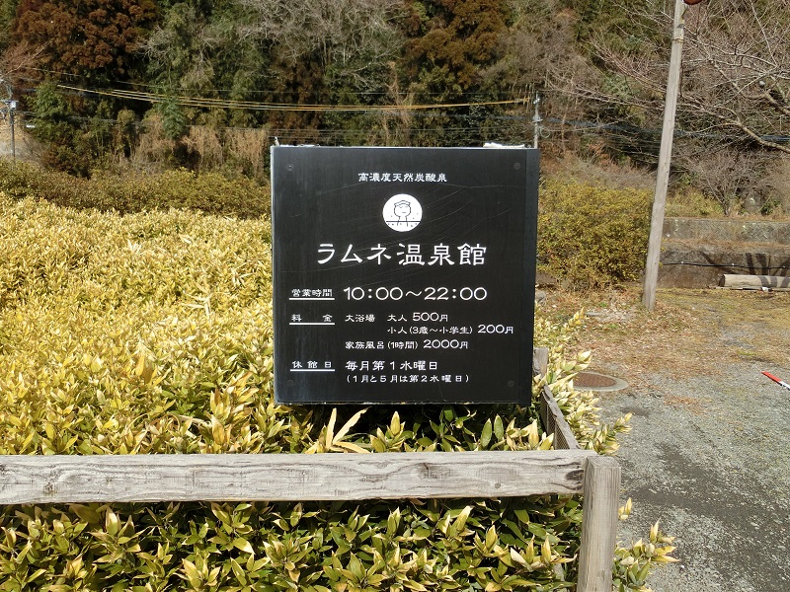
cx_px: 395
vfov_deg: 48.2
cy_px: 296
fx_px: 662
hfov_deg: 61.7
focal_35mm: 29
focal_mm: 5.2
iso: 80
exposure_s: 1/800
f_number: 3.7
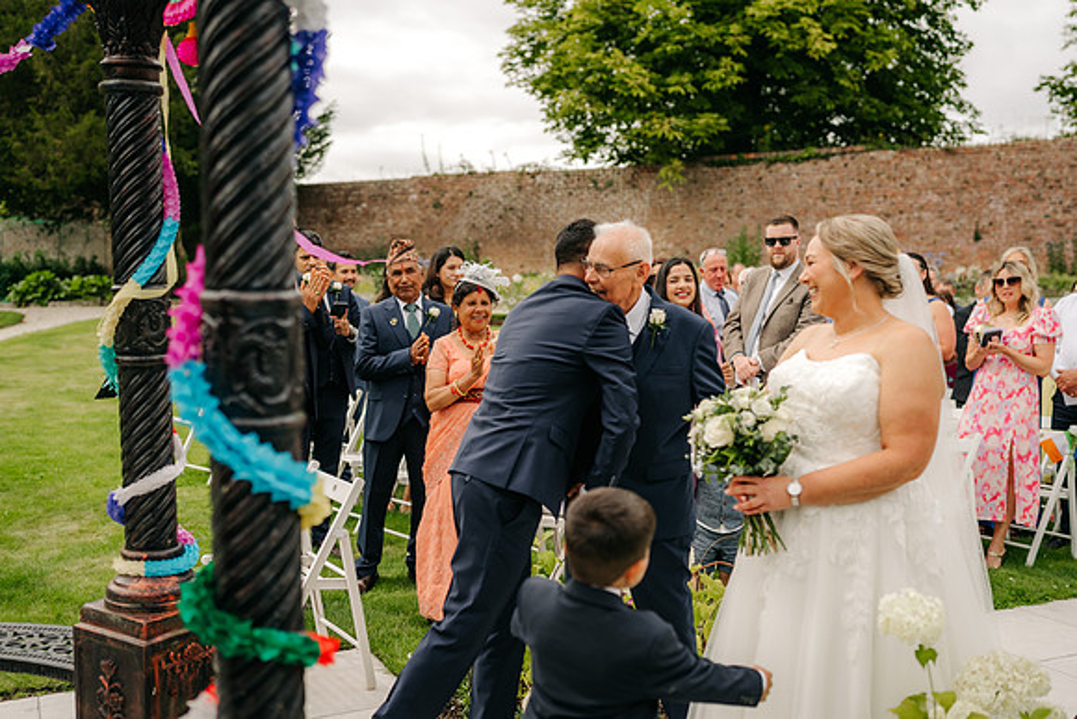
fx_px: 1091
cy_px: 360
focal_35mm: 36
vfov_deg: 36.5
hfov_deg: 52.6
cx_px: 538
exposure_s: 1/2000
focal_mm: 35
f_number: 2
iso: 100
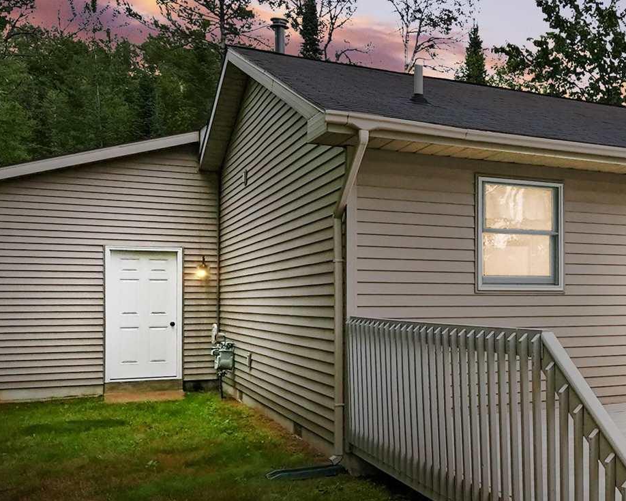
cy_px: 295
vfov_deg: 34.1
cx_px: 696
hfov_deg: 35.6
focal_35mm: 44
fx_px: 815
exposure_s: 1/400
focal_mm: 14
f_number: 13
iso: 2000
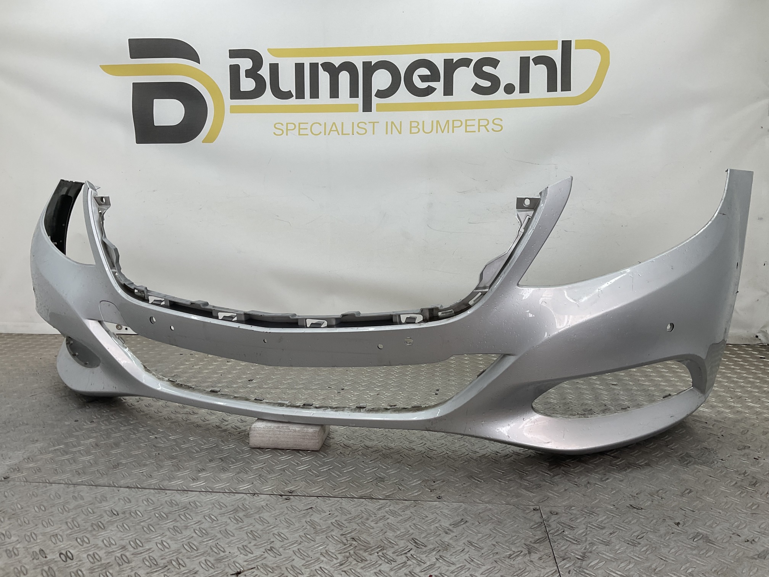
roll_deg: -0.8
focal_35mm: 29
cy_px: 288
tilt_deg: -9.1
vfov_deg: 48.2
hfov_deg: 61.7
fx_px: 644
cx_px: 384
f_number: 1.8
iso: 16
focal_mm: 3
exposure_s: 1/122
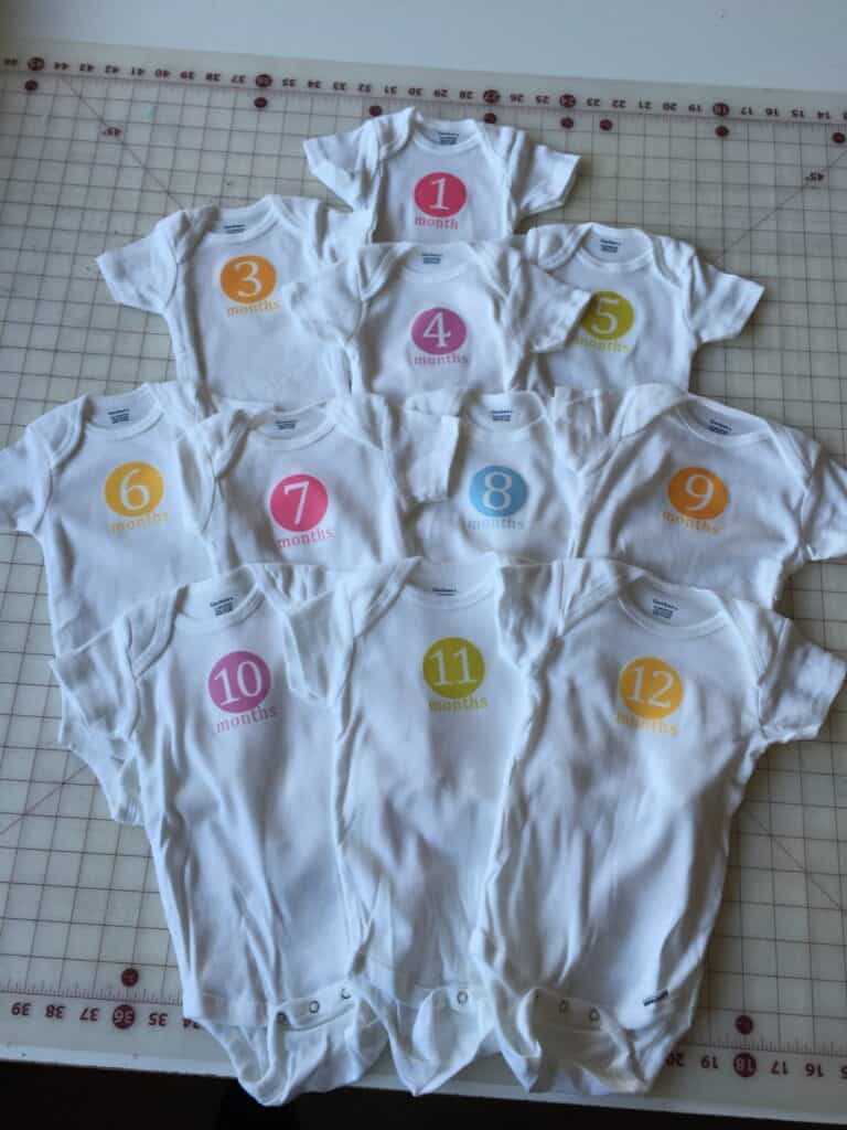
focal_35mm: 29
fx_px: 946
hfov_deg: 48.2
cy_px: 565
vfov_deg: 61.7
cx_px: 424
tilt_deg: -71.0
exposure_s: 1/60
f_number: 2.2
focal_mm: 4.15
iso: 40
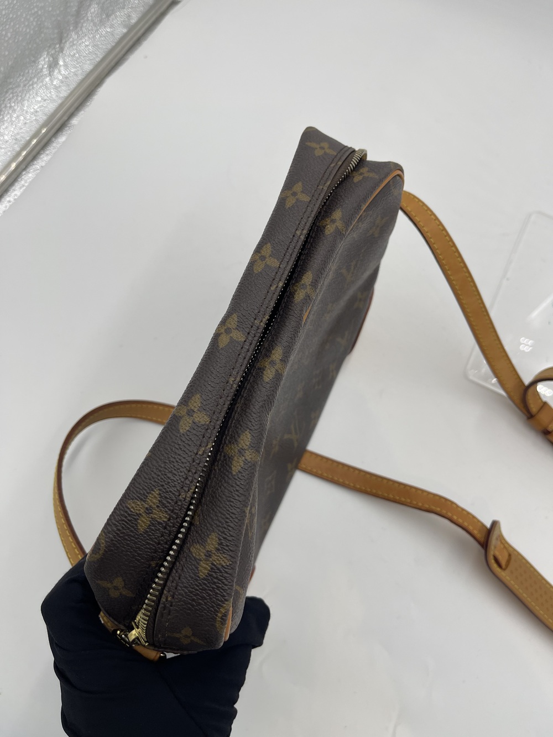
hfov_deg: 54.9
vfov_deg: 69.4
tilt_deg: -65.5
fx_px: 532
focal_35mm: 25
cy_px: 368
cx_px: 276
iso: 32
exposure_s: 1/412
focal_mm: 5.1
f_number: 1.6
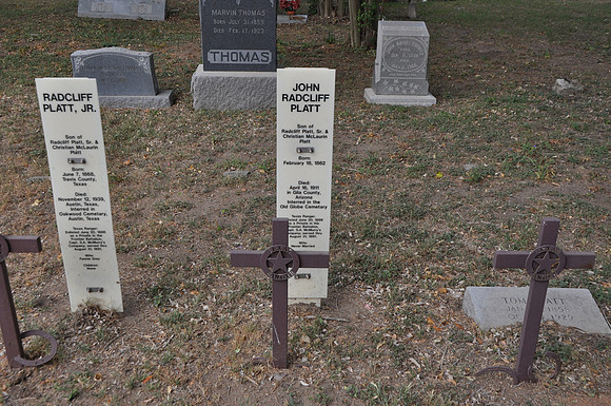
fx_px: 636
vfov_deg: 35.4
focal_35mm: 38
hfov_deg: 51.3
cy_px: 203
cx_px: 306
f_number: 6.3
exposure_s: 1/160
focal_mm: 25
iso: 200
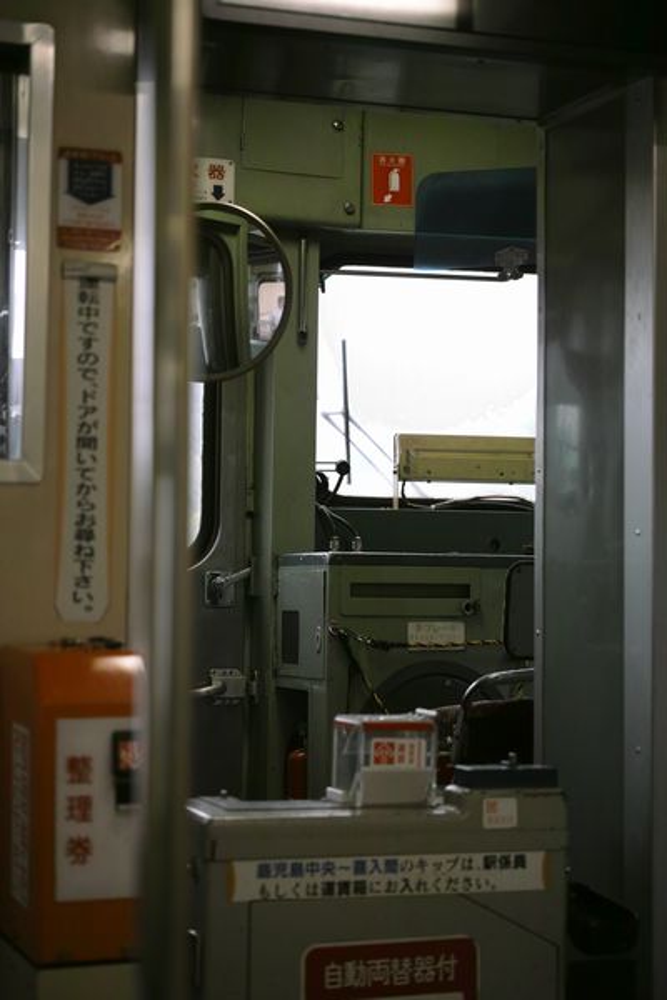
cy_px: 500
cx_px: 334
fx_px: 2084
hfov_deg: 18.2
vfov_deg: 27.0
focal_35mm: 75
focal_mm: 50
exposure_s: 1/125
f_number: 3.2
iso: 400
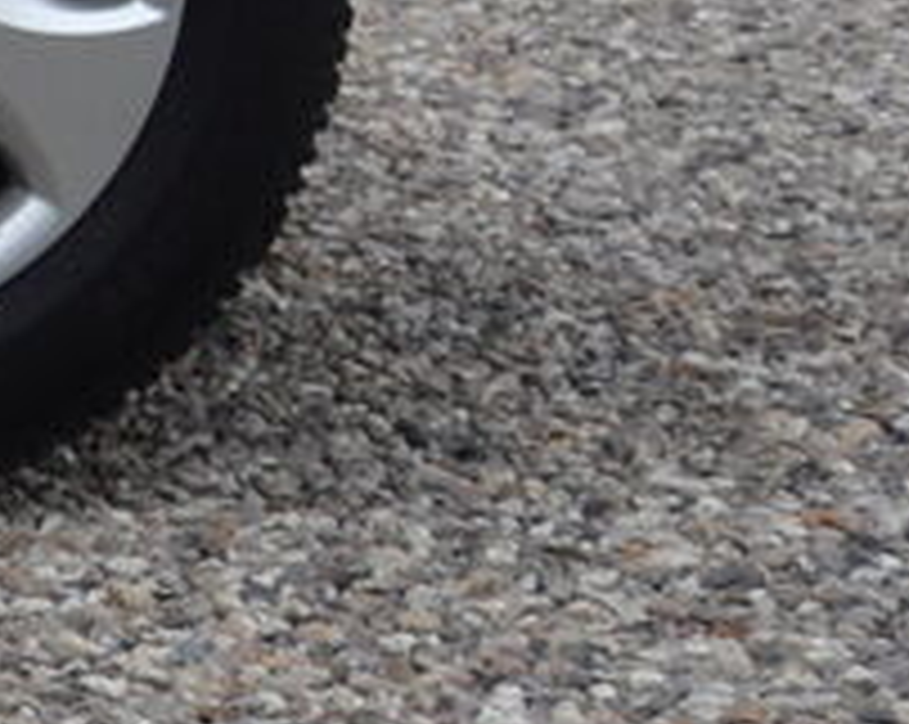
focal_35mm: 295
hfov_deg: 5.6
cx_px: -2907
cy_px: -872
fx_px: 7925
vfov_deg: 5.1
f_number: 5.6
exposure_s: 1/125
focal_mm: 22
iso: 100
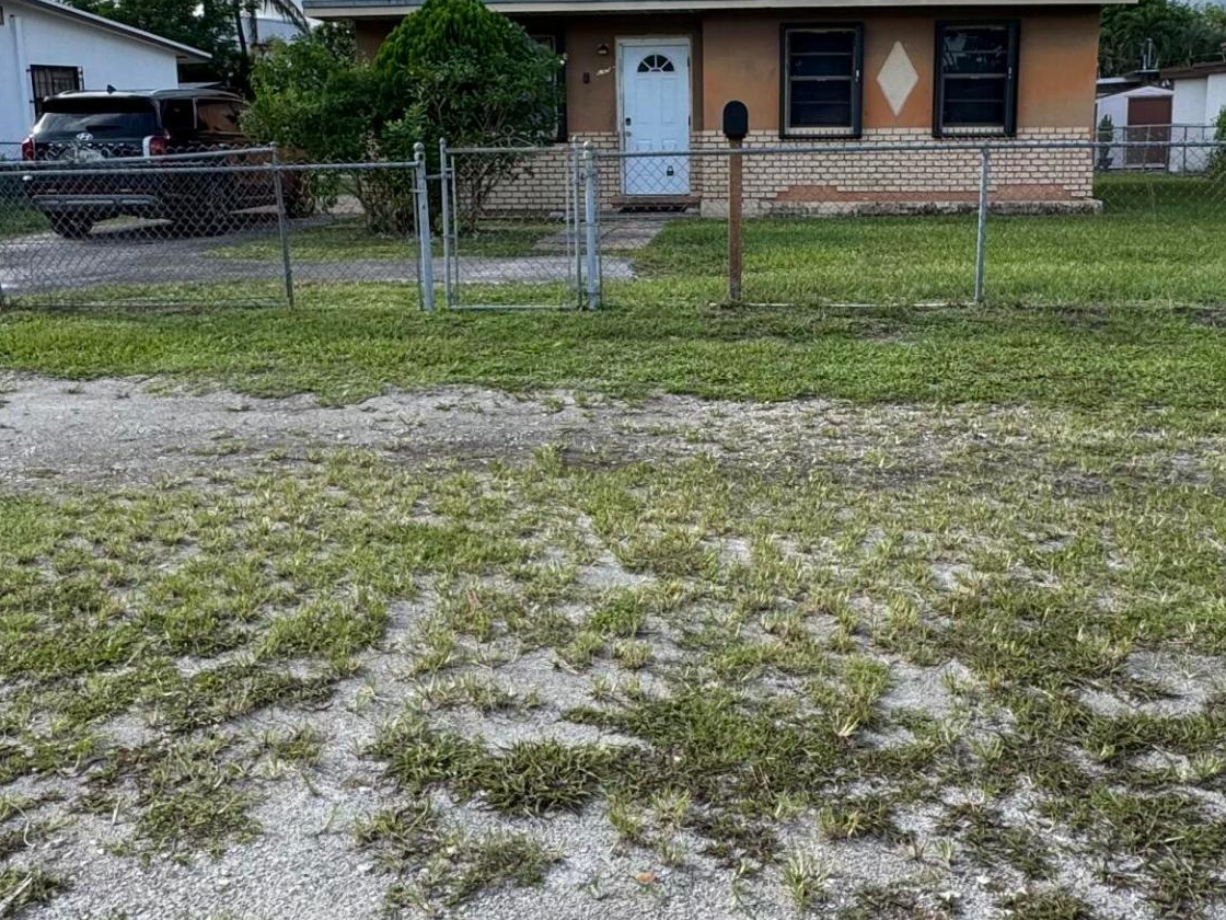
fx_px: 1275
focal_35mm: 36
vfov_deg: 39.5
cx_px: 689
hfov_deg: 51.2
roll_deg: +0.4
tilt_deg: -11.0
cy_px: 379
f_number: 2.2
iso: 40
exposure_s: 1/578
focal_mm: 2.22
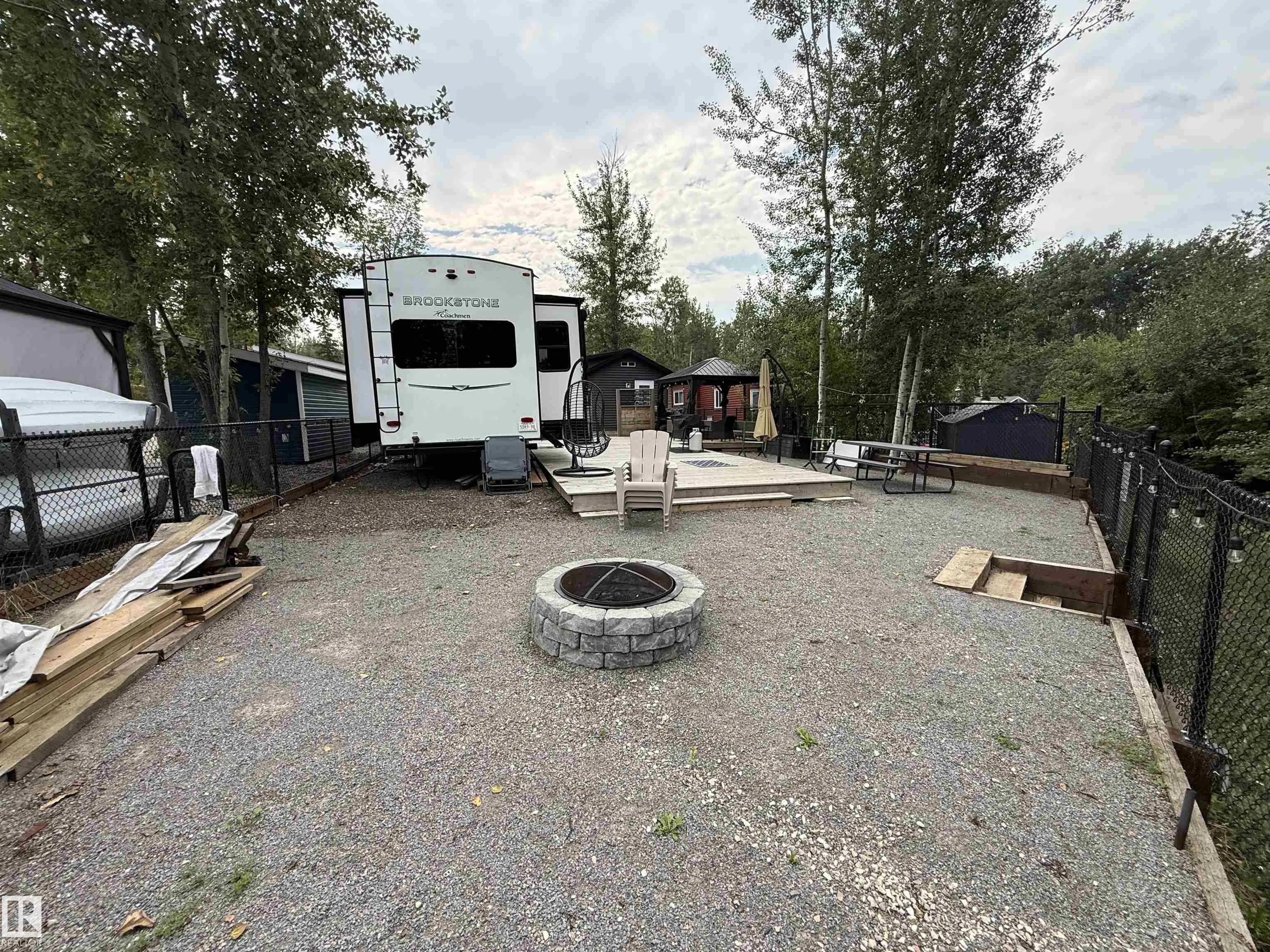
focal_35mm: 14
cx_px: 635
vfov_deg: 85.7
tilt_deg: -5.9
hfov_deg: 102.1
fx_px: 514
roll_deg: +1.3
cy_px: 476
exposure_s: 1/1017
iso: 64
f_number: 2.2
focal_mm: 2.22
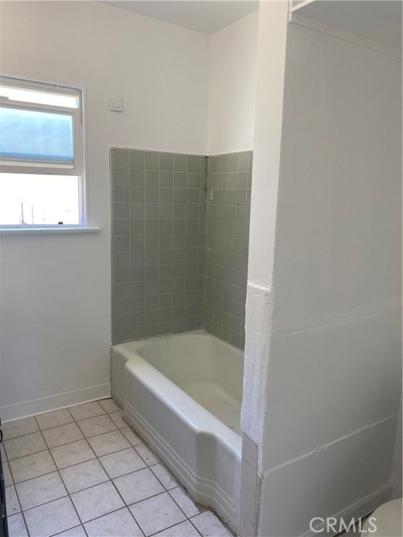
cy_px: 268
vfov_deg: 67.3
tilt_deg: -10.1
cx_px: 202
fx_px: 404
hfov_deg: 53.1
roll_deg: -1.1
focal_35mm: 26
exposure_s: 1/120
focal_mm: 4.25
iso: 80
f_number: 1.8
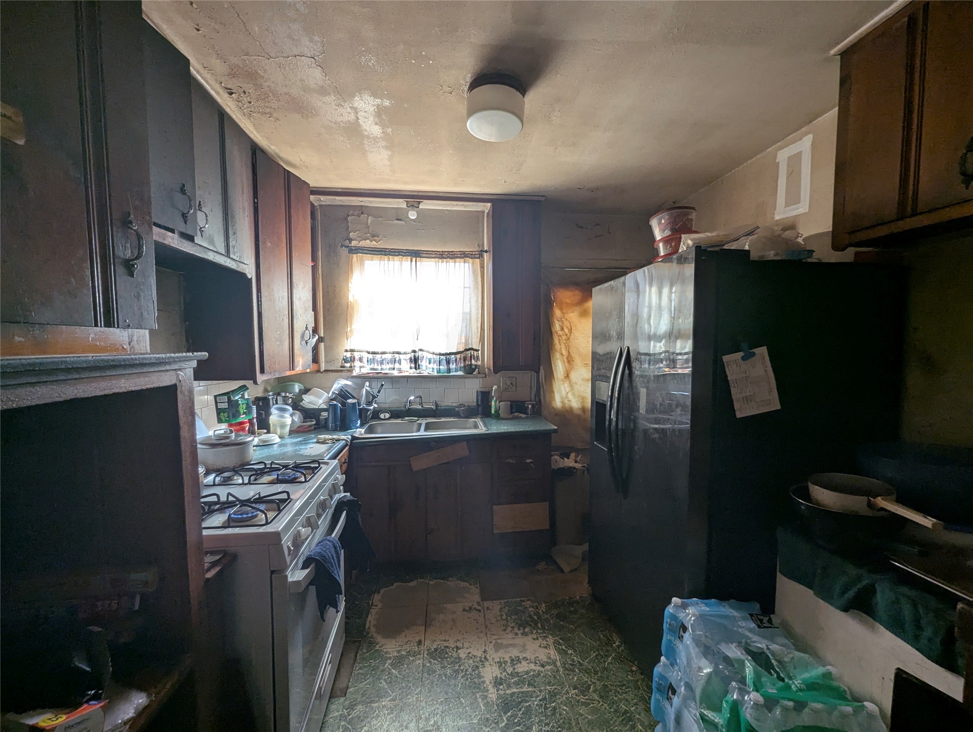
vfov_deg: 90.1
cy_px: 366
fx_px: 366
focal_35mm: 13
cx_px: 486
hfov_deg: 106.1
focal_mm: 1.95
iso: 68
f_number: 2.2
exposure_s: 1/30.5
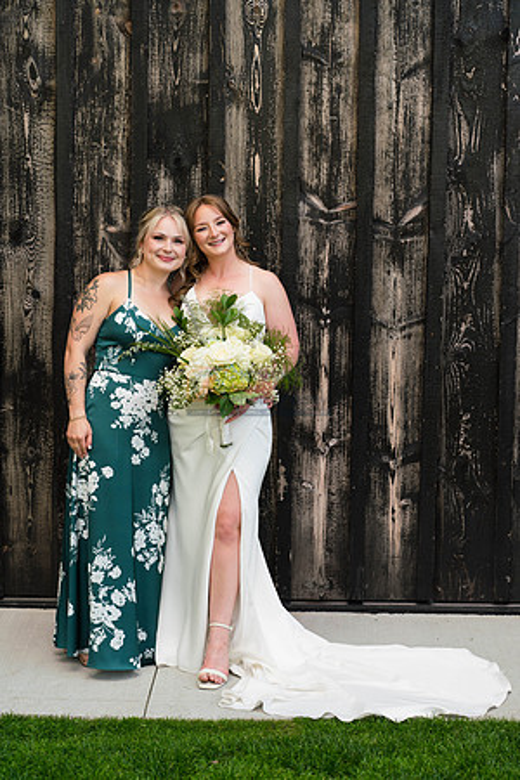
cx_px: 260
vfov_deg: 27.3
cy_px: 390
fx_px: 1603
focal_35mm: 74
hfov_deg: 18.4
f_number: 4.5
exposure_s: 1/400
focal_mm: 74
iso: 400
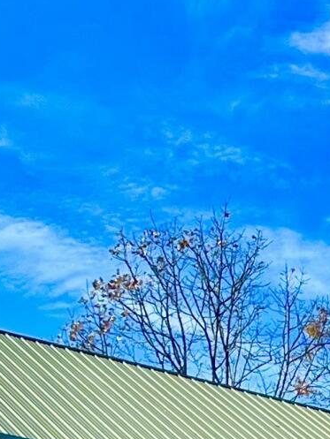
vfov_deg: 12.2
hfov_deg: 9.2
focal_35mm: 157
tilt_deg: +12.2
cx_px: 521
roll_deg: -0.7
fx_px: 1995
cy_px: 566
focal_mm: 5.7
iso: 50
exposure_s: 1/2457
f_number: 1.5
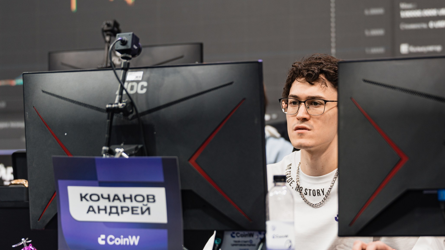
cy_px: 143
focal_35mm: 122
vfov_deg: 9.9
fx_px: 1440
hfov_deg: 17.6
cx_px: 266
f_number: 2.8
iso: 200
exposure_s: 1/160
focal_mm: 94
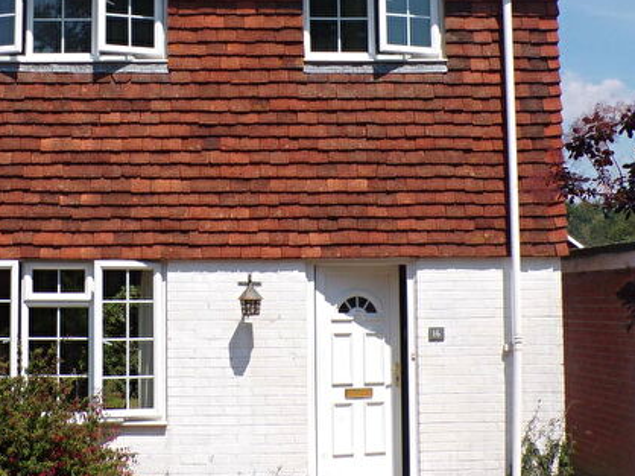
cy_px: 136
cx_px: 225
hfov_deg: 31.0
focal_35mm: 62
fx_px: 1137
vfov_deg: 23.5
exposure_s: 1/600
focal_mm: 6.6
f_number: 4.7
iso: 80
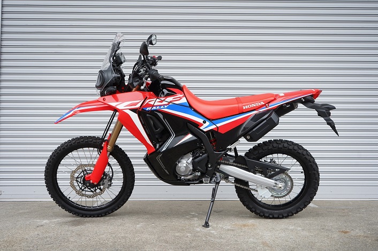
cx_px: 189
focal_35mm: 37
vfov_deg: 35.9
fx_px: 388
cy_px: 126
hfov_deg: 51.9
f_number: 5.6
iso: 100
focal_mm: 37
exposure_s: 1/80
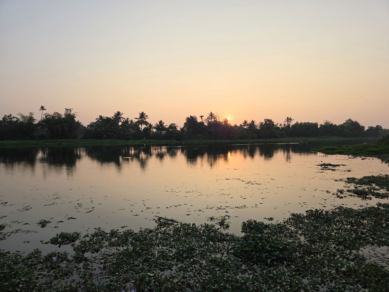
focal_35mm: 23
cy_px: 146
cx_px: 194
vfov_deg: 58.9
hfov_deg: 73.9
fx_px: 258
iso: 80
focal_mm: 5.4
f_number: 1.8
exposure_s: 1/1799
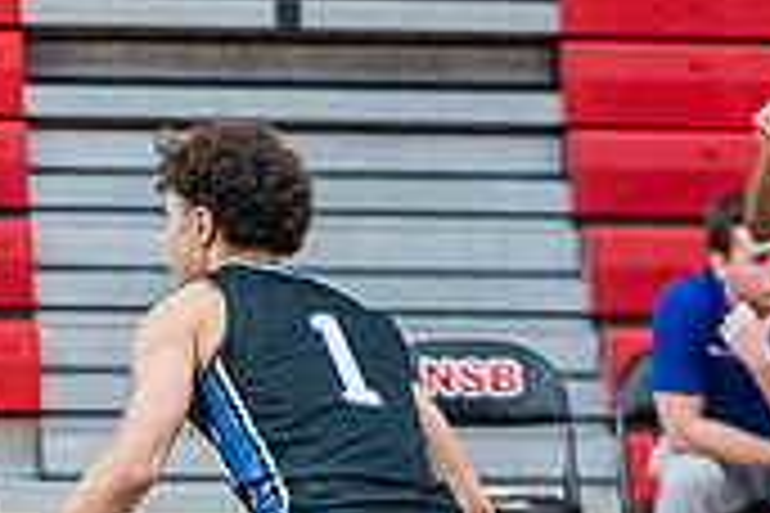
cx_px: 626
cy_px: 396
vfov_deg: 3.4
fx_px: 8705
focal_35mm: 407
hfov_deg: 5.1
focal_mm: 120
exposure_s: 1/320
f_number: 4
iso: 5000
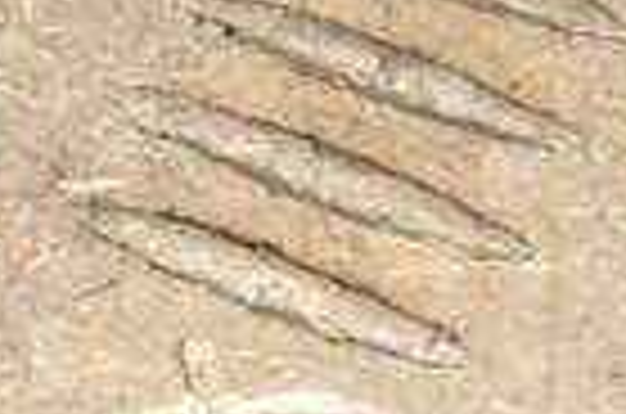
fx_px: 11818
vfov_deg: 2.0
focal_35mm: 681
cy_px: 58
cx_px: -486
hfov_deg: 3.0
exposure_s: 1/200
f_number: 10
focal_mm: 105
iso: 800
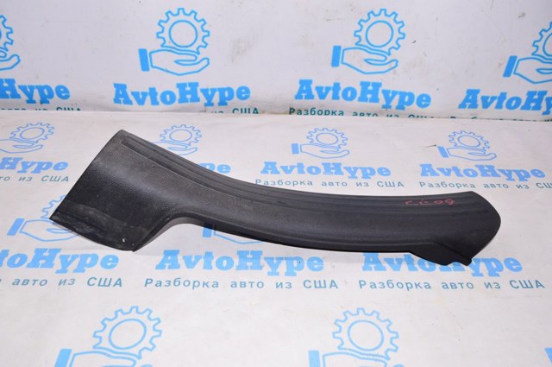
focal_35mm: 30
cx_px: 276
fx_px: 459
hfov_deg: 62.0
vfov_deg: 43.5
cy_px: 184
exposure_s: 1/200
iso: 1600
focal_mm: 20
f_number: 8
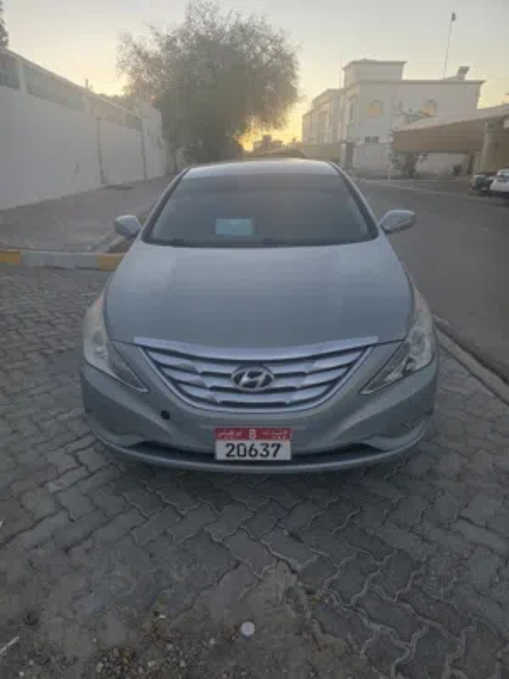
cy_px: 340
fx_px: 451
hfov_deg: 58.9
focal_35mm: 23
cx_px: 254
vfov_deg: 73.9
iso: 40
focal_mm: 6.3
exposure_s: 1/180
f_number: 1.7
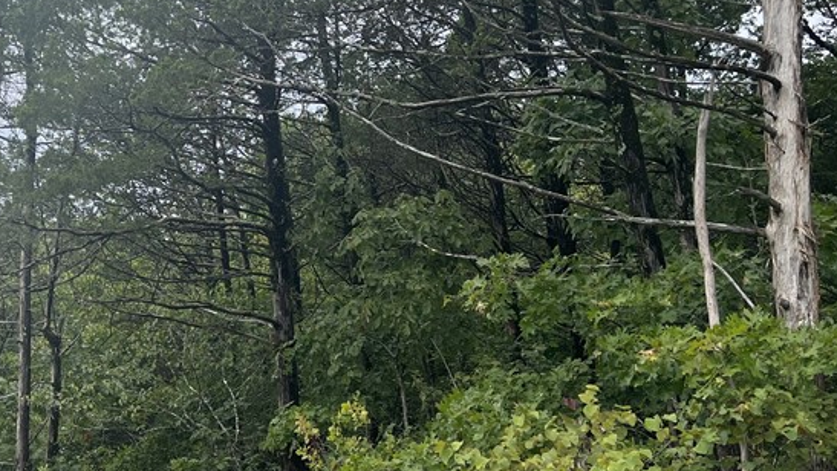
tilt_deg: +16.4
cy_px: 179
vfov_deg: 22.6
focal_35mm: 53
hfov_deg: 38.0
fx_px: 1177
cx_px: 196
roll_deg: -1.1
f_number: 1.5
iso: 50
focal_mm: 5.7
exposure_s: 1/2571
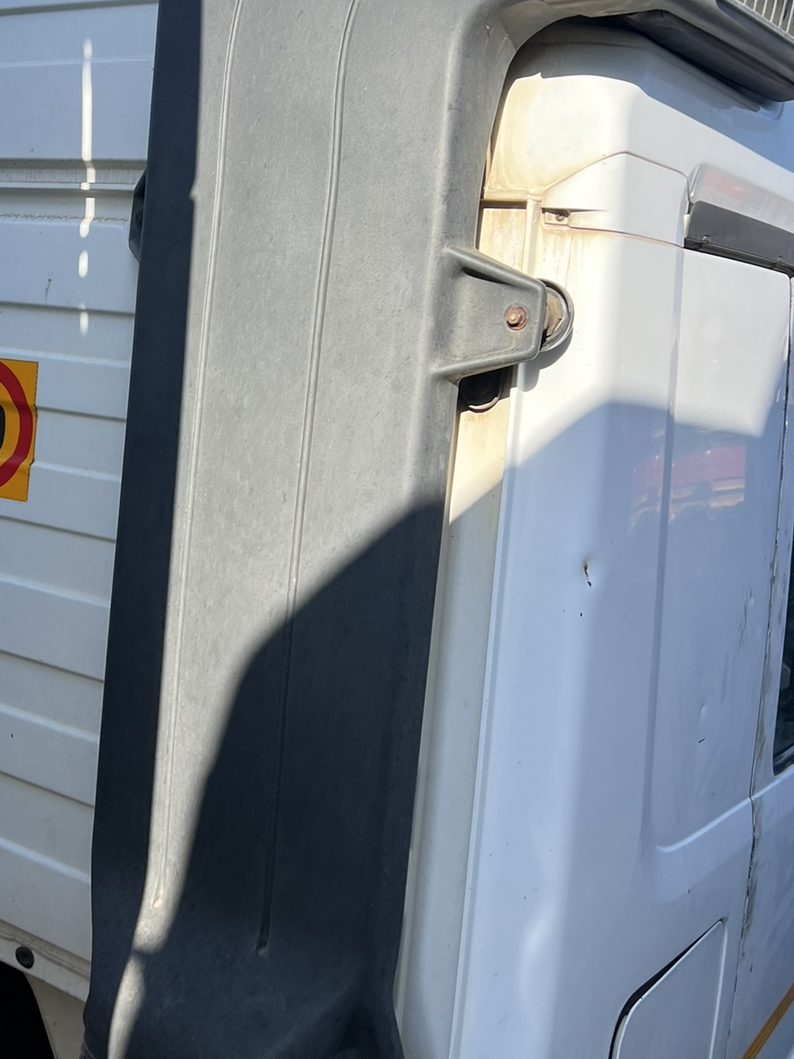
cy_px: 498
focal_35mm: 43
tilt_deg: -9.8
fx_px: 1315
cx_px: 176
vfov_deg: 43.8
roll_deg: -9.6
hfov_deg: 32.8
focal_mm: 5.7
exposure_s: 1/1311
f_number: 1.5
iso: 50
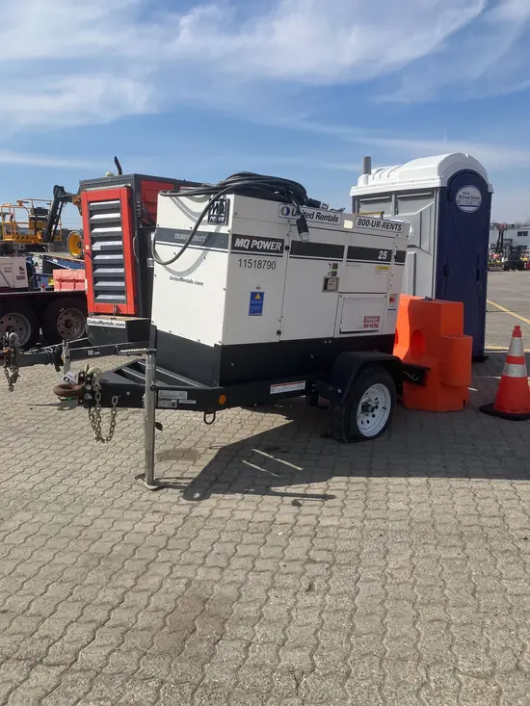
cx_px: 265
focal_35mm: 28
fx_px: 571
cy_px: 353
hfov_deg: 49.8
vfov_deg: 63.4
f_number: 1.8
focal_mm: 3.99
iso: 32
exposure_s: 1/3040
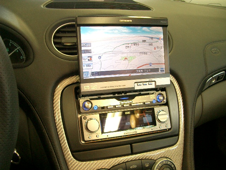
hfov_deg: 52.6
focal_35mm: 35
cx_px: 113
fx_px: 229
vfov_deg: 40.7
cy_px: 85
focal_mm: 5.8
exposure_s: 1/40
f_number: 2.6
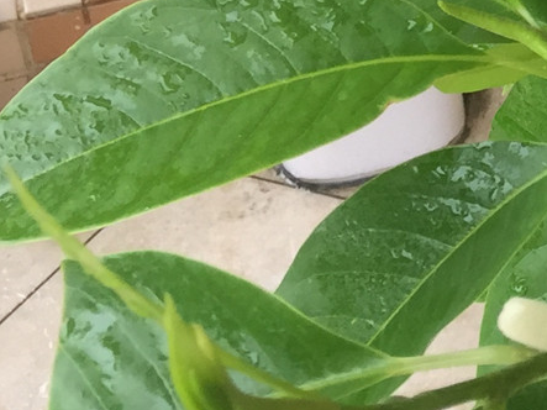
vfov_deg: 10.7
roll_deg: -3.6
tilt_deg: -26.4
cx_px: 1145
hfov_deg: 12.8
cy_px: -296
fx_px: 2069
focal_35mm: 131
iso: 40
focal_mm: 4.15
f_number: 2.2
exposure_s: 1/50
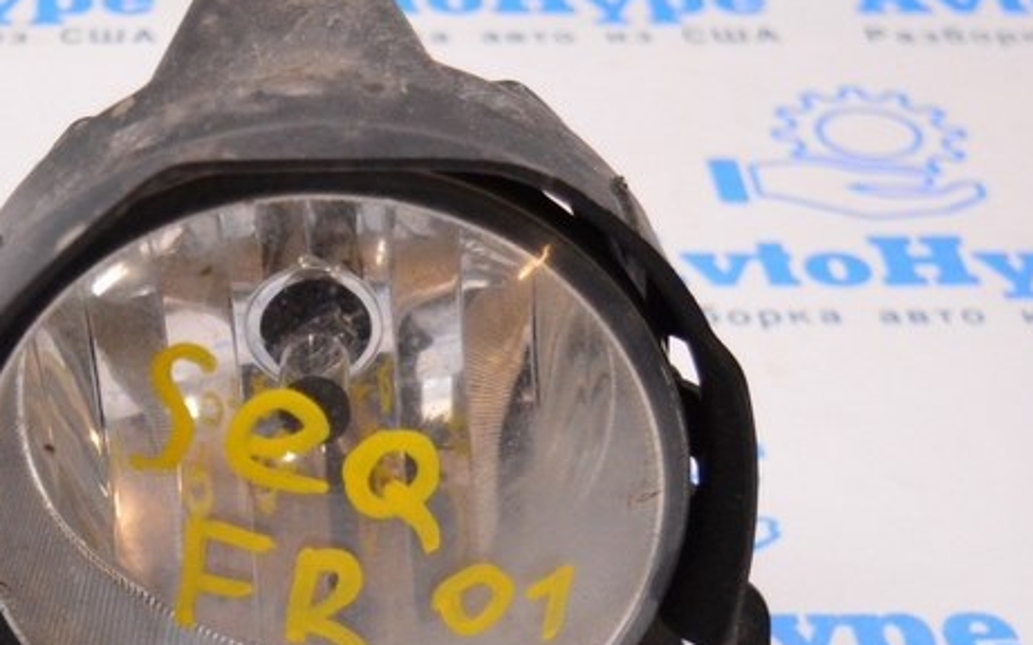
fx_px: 2959
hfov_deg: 19.4
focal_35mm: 105
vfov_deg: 12.3
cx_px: 90
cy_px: 613
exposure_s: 1/320
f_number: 4.2
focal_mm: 31
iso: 3200
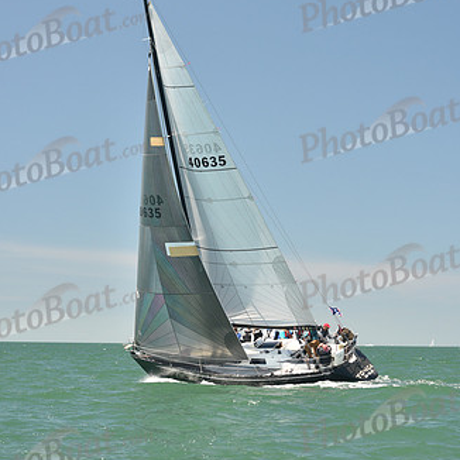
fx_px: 1594
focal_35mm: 106
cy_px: 220
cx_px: 226
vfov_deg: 16.4
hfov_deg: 16.4
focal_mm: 70
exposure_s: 1/800
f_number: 3.2
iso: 250
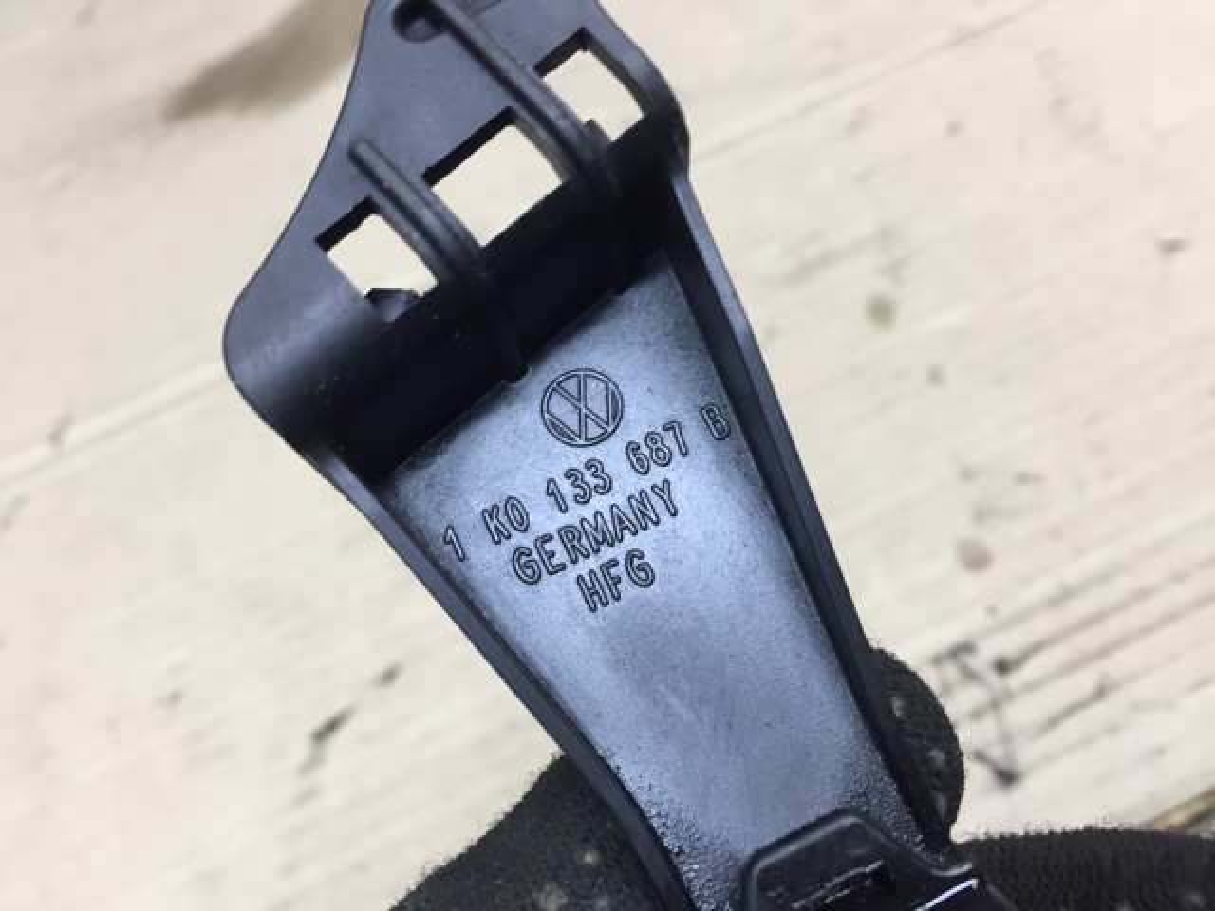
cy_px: 456
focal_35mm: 29
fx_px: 1018
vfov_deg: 48.2
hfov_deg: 61.7
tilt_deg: -51.8
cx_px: 608
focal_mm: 4.15
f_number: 2.2
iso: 80
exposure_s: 1/33
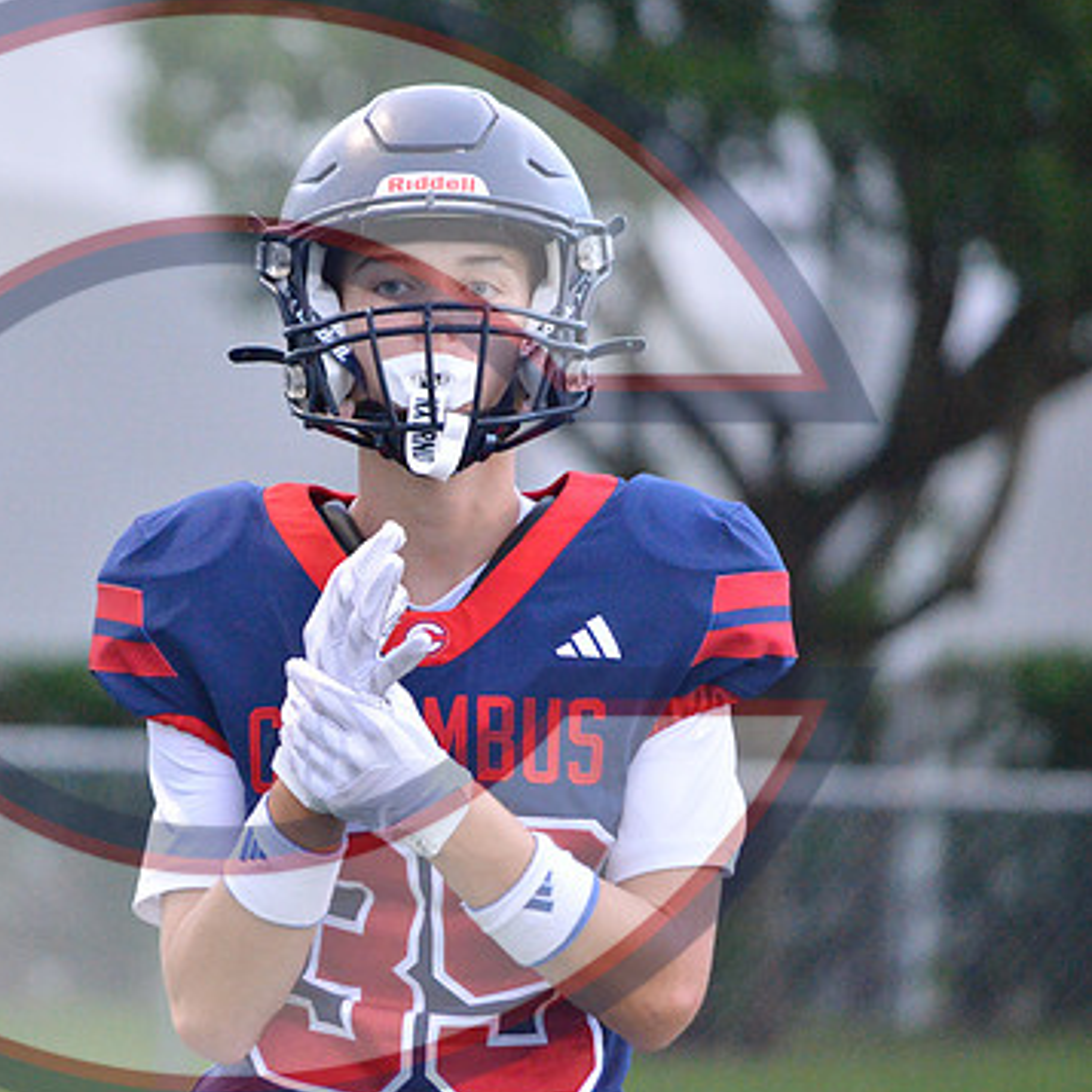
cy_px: 544
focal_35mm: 537
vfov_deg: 3.3
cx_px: 211
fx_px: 19166
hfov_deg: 3.3
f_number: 5.6
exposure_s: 1/500
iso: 4500
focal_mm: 260
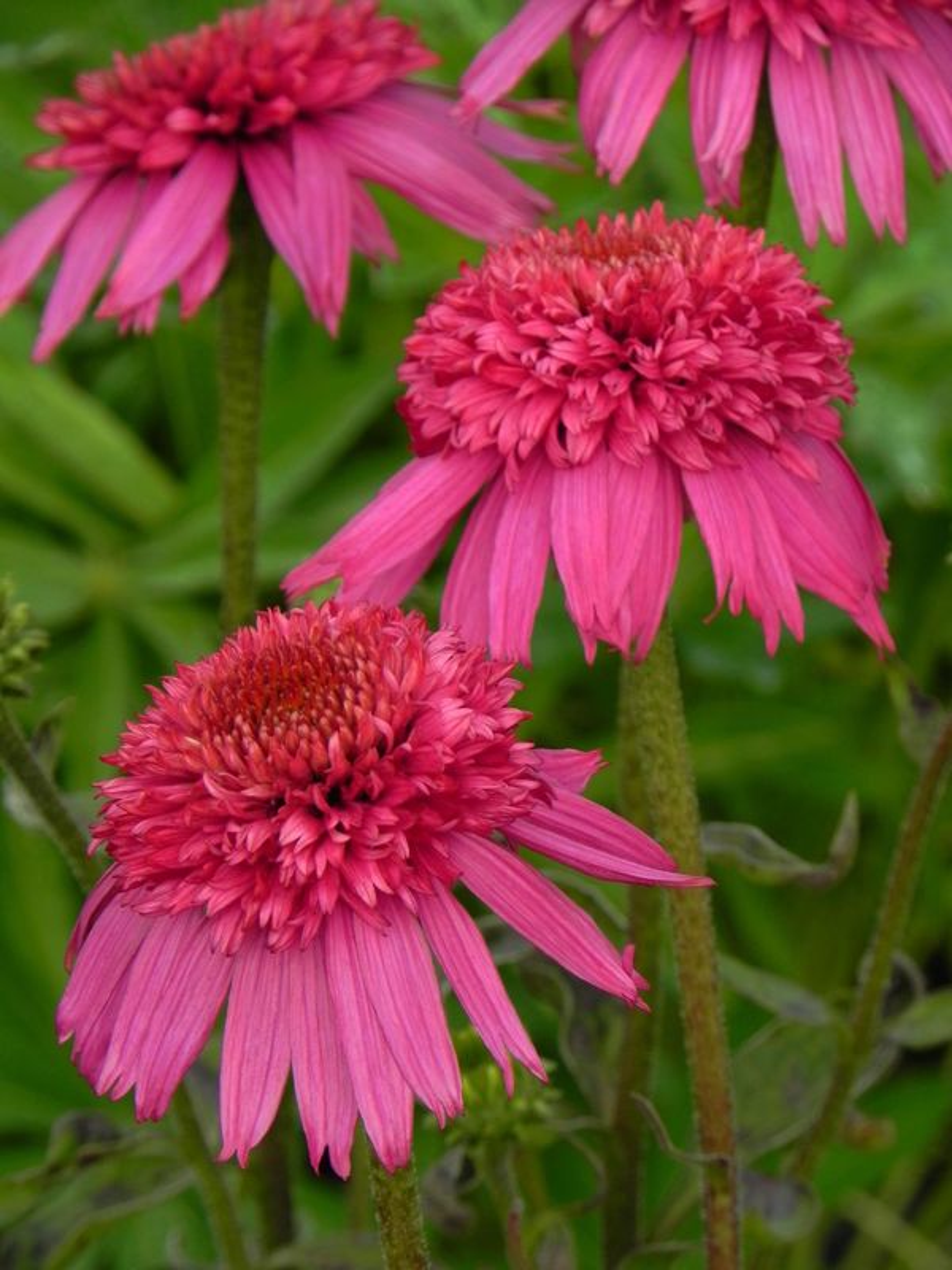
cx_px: 476
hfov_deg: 5.1
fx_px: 10671
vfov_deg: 6.8
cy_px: 635
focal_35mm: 291
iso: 160
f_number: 5
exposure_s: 1/320
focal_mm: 51.8
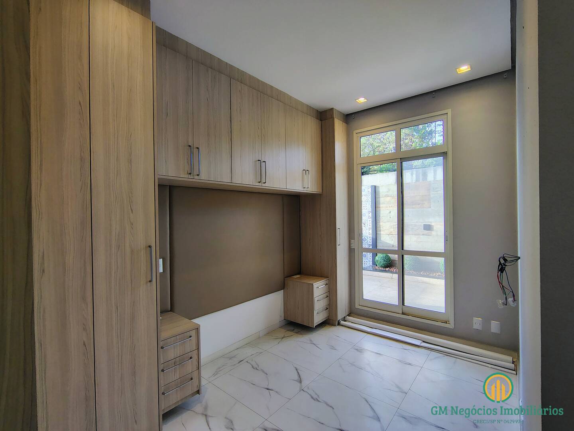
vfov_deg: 78.1
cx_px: 287
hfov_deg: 94.5
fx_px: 265
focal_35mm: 16
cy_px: 216
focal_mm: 2.13
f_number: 2.2
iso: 194
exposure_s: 1/60
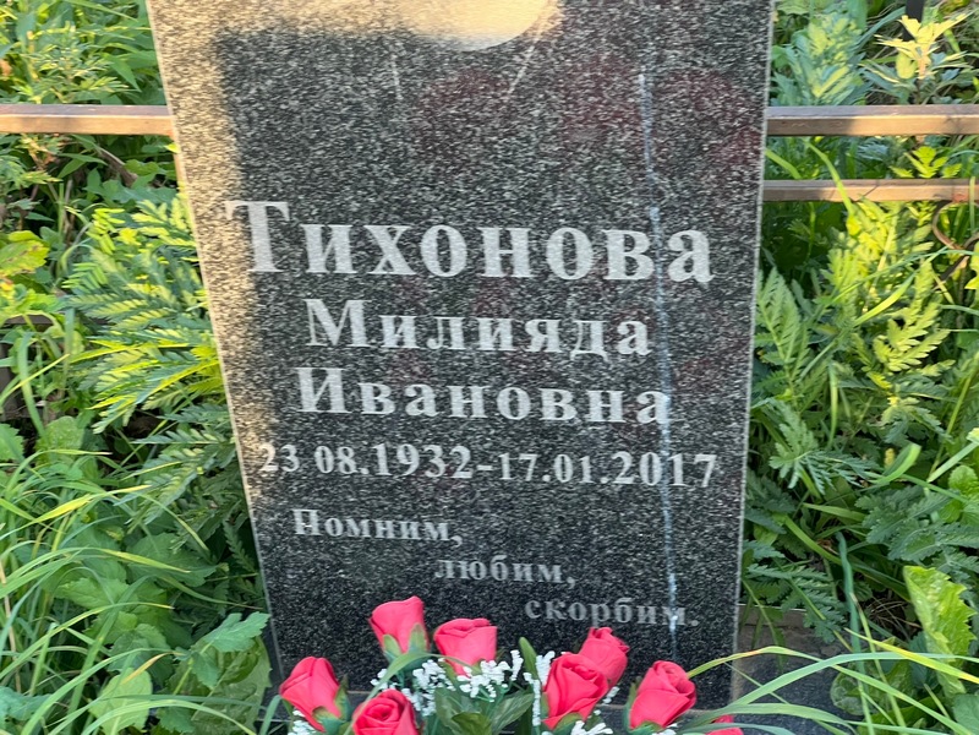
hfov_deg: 25.3
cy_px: 368
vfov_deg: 19.1
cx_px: 490
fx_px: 2178
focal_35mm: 77
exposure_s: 1/99
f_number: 2.8
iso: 125
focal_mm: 9
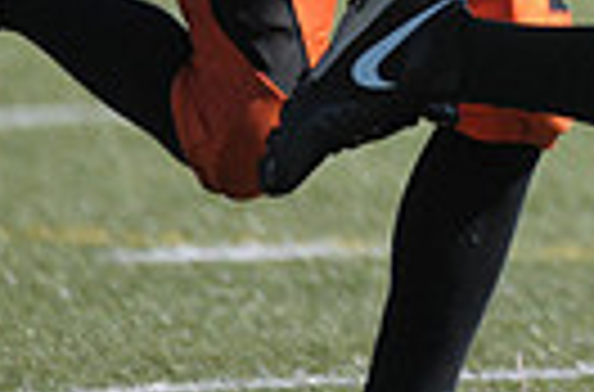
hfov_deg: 1.0
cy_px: -435
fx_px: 32587
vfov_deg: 0.7
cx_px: 1066
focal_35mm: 1982
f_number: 4
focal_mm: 300
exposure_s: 1/3200
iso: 640
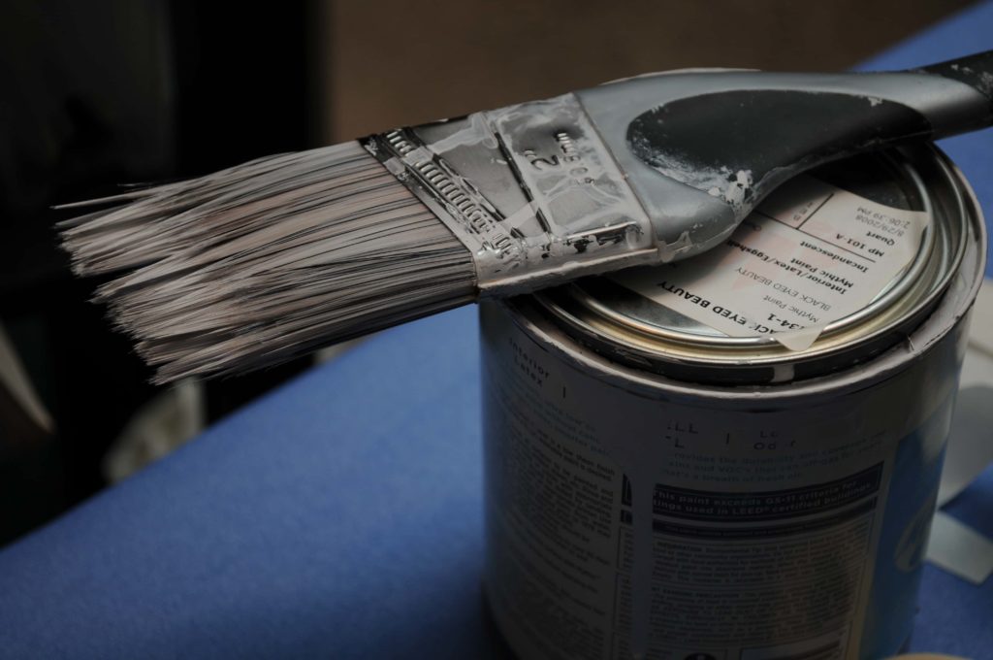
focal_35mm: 72
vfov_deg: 18.9
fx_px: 1983
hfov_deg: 28.1
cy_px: 330
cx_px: 496
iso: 200
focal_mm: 48
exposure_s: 1/60
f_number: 5.6
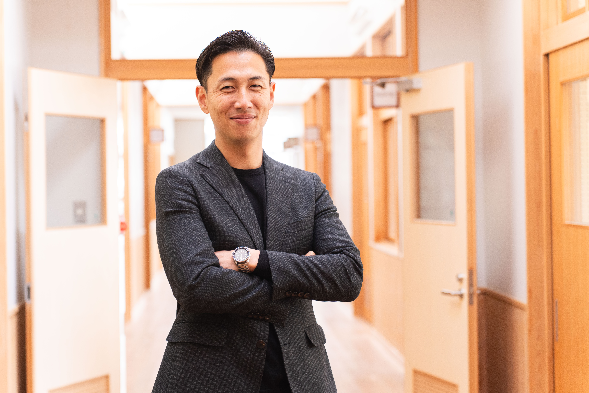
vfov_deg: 18.2
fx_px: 1227
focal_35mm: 75
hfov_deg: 27.0
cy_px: 167
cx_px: 263
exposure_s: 1/250
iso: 1250
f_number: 2.8
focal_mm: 64
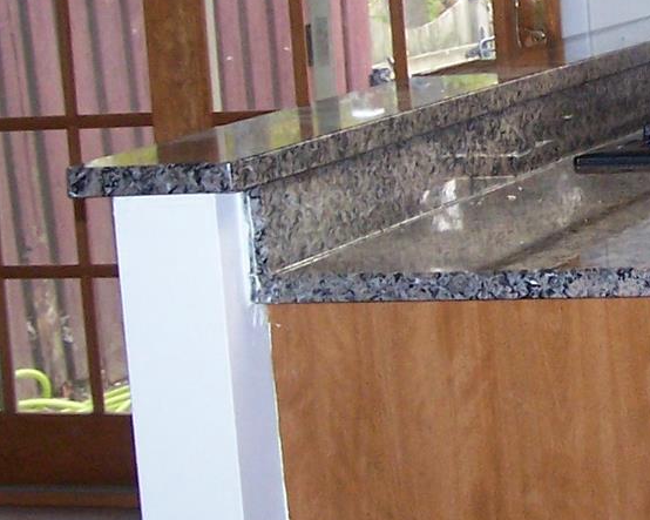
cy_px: 97
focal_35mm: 137
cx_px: 693
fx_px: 2635
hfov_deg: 13.8
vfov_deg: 11.2
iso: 140
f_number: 2.8
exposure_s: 1/60
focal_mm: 6.3
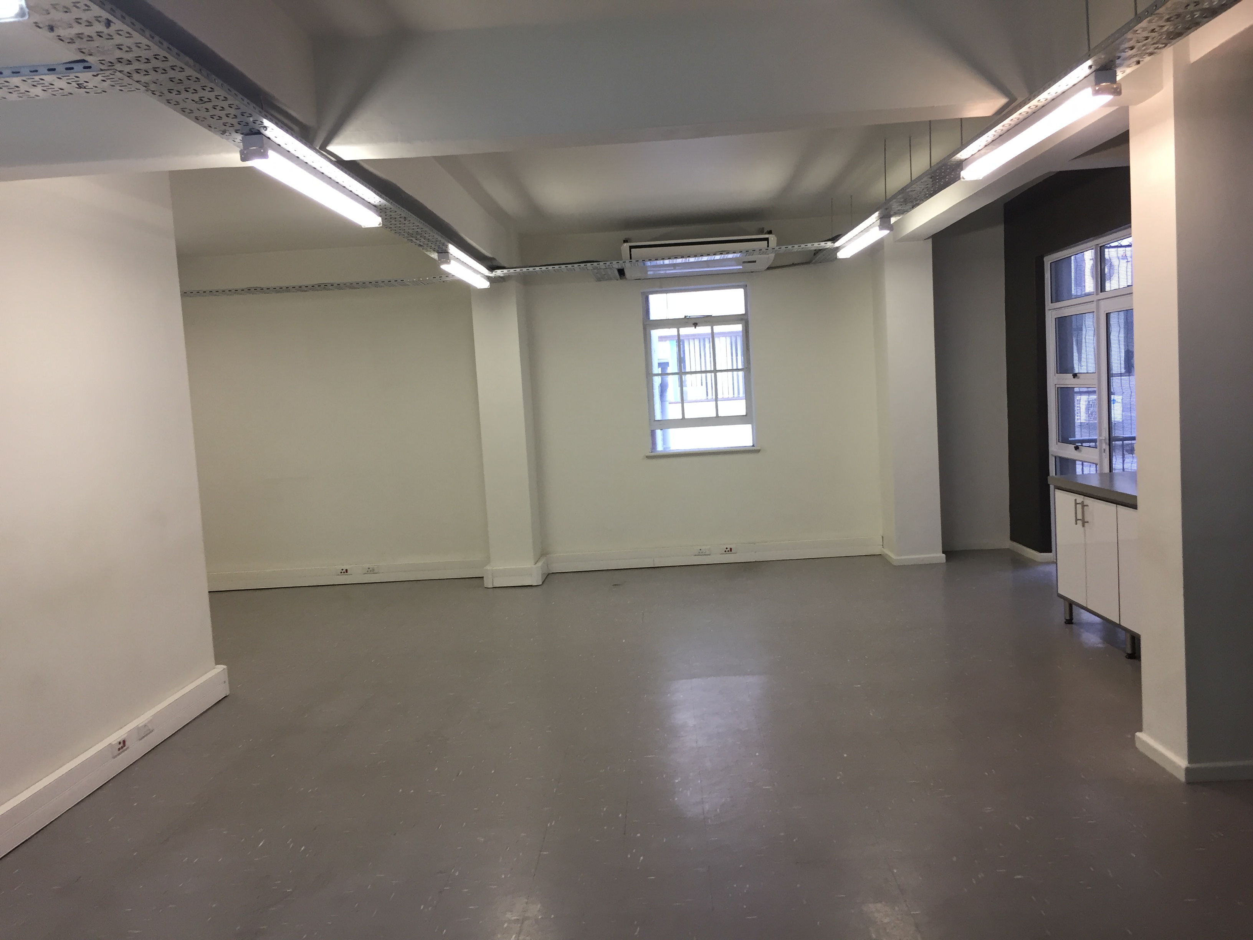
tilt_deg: -1.9
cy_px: 470
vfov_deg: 48.2
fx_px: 1050
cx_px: 626
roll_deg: +1.5
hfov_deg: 61.7
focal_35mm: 29
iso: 50
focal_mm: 4.15
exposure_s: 1/33
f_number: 2.2
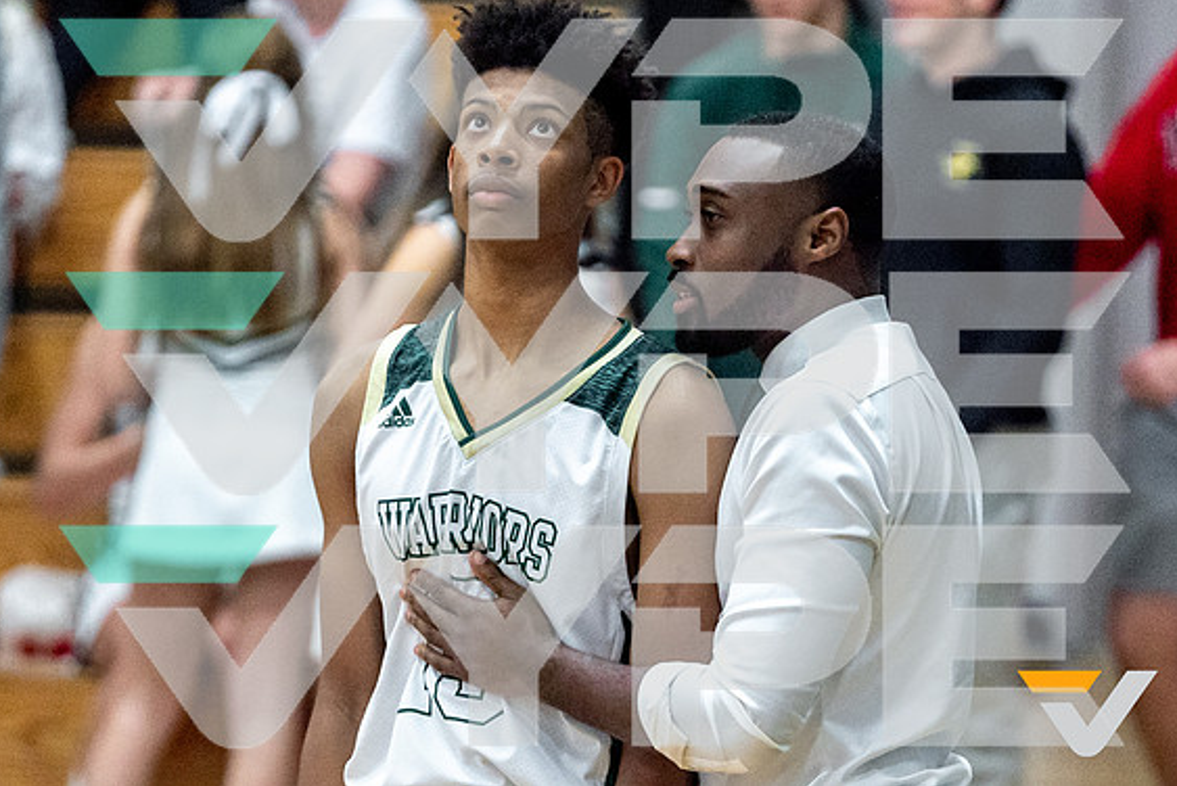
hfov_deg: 4.7
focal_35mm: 438
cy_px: 580
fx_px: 14327
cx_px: 588
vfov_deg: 3.1
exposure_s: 1/800
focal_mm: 200
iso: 1250
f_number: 2.8
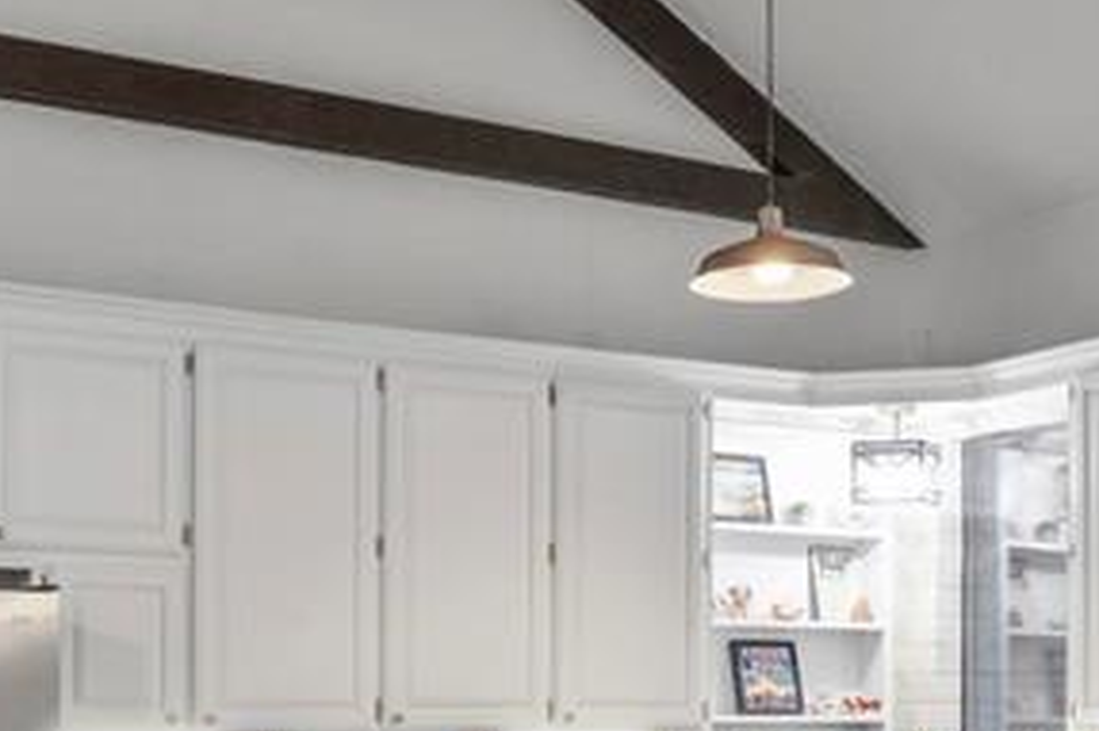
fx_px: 1739
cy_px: 654
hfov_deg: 35.1
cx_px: 563
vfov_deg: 23.2
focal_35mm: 57
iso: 250
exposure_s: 1/1.25
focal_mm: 16
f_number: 9
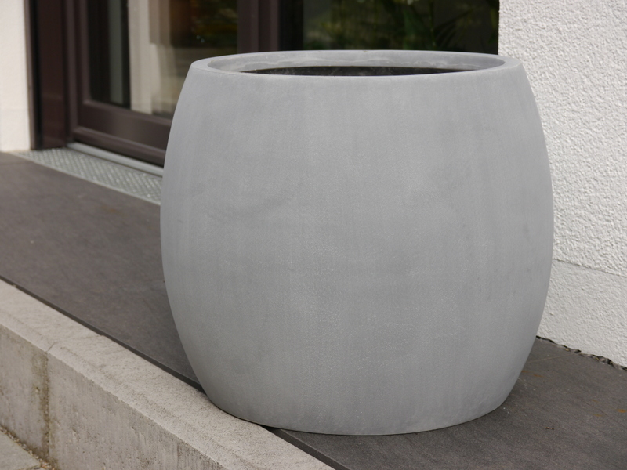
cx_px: 314
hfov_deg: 23.3
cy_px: 235
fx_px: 1521
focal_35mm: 84
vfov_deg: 17.6
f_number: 7.1
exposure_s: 1/250
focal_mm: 42
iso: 160
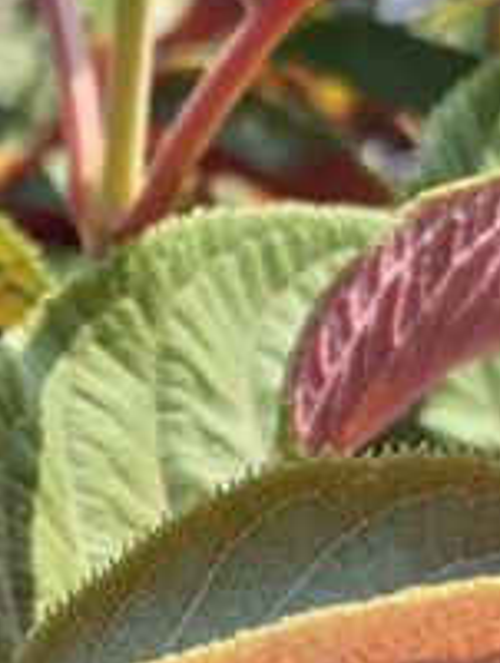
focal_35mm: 101
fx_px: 1937
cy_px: 215
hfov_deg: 14.4
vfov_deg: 19.3
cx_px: -25
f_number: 1.7
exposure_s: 1/694
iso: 40
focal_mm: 3.93
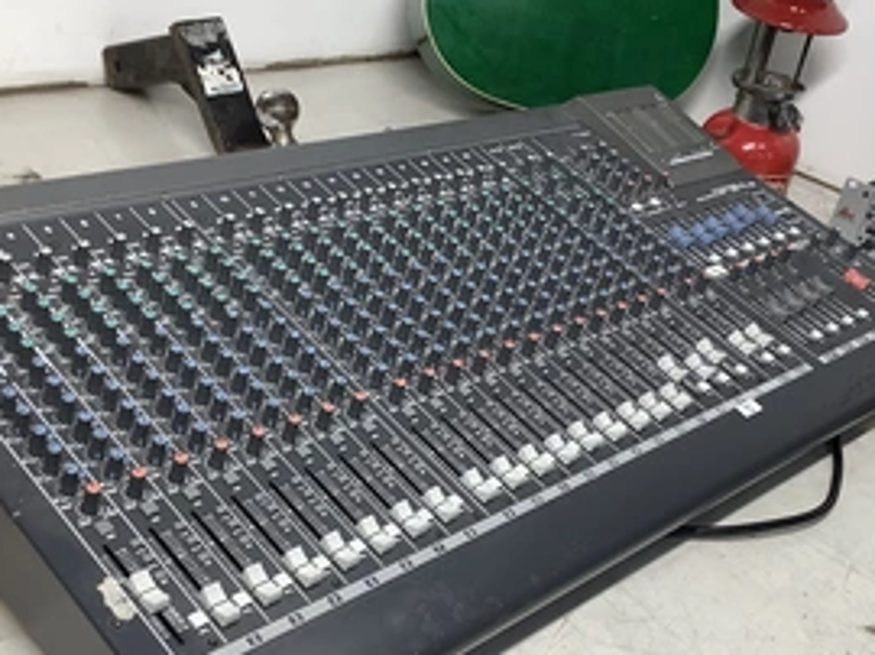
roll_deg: -12.3
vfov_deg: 31.3
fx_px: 1162
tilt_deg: -34.5
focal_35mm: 46
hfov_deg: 41.3
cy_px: 431
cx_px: 431
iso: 64
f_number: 2.4
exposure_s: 1/60
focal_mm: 3.3
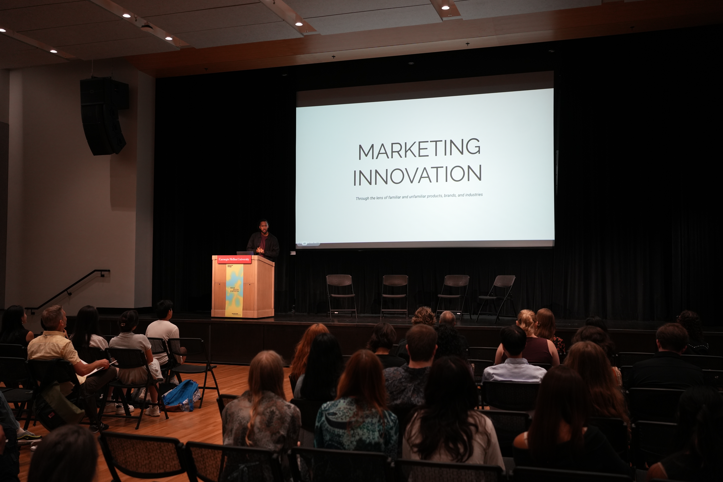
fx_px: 703
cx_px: 362
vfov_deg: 37.9
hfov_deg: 54.4
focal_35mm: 35
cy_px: 241
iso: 1600
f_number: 3.2
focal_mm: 35
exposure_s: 1/160
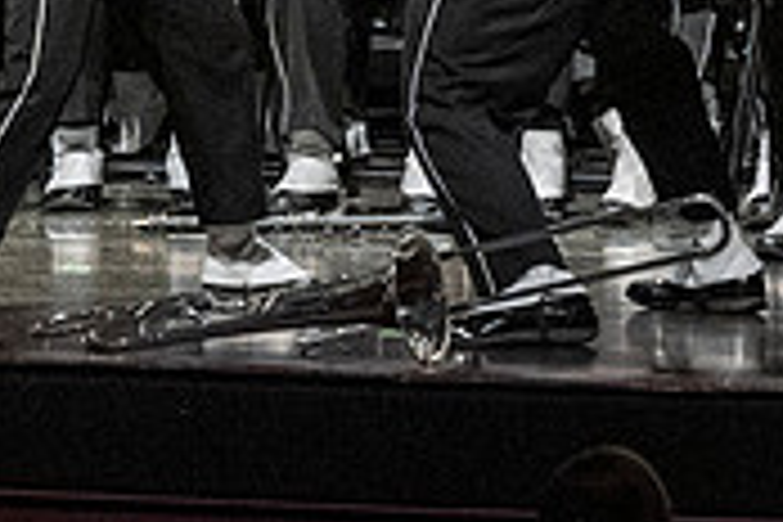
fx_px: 14136
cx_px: -248
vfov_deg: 2.1
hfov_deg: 3.2
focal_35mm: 650
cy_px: -252
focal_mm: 130
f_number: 4
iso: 4000
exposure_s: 1/500
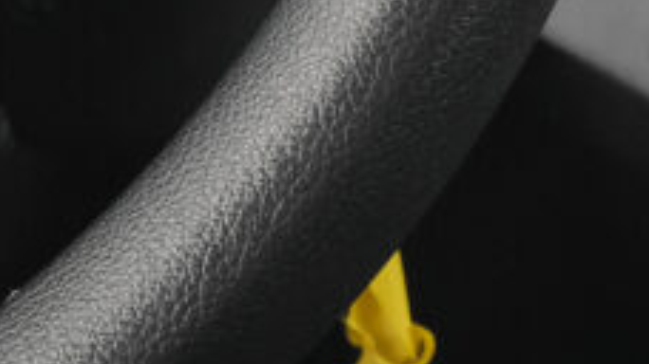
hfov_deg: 6.6
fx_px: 5418
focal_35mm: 315
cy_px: -496
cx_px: -646
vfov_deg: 3.8
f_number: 9
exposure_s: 1/100
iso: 2000
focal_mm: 44.5
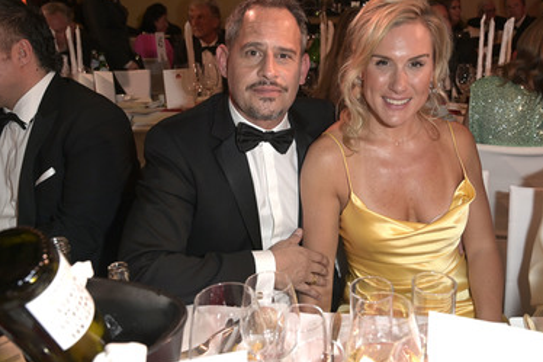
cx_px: 323
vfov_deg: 37.8
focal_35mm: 35
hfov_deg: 54.1
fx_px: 528
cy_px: 166
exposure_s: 1/100
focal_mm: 29
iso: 1000
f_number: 5.6
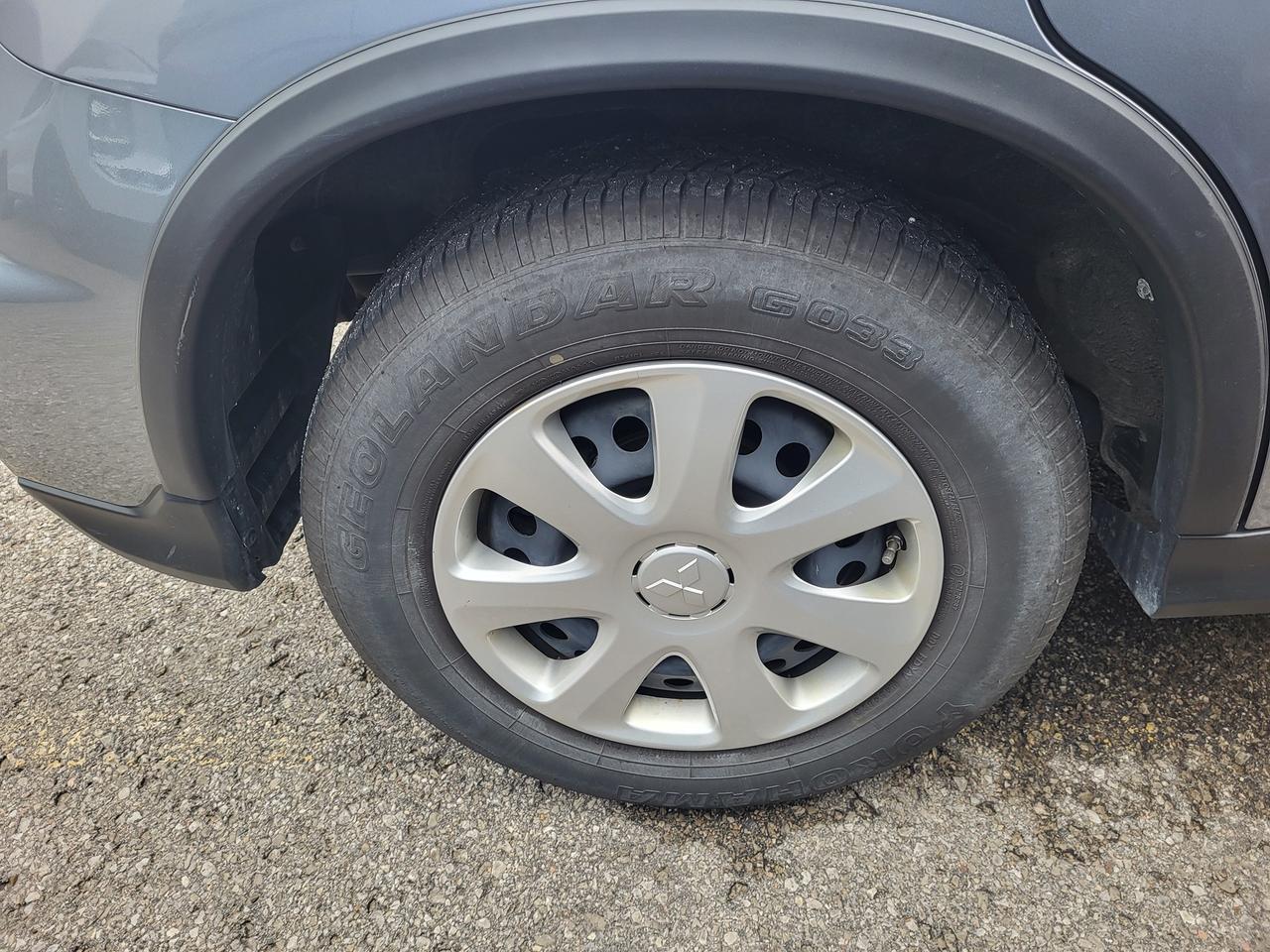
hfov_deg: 67.3
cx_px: 635
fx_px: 954
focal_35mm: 26
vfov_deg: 53.1
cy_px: 476
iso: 50
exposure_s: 1/120
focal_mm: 5.4
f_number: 1.8
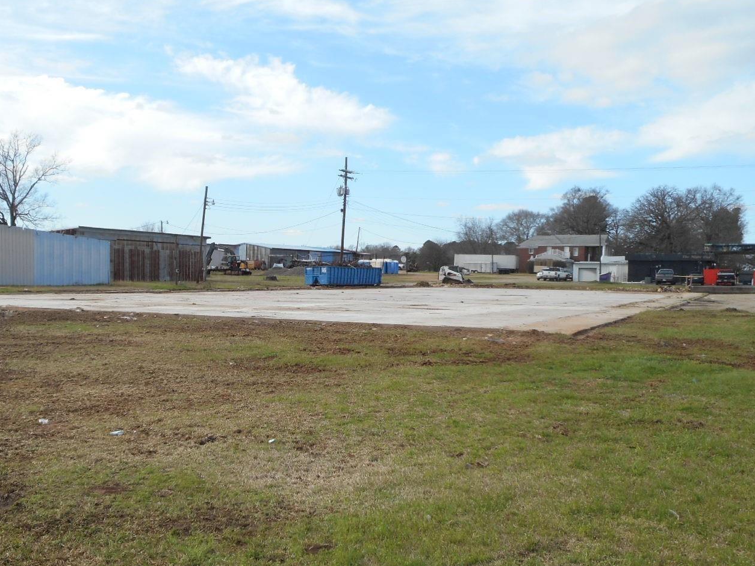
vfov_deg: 38.6
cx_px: 307
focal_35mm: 37
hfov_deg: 49.9
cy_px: 327
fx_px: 807
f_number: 4
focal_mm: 5.2
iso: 80
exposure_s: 1/400
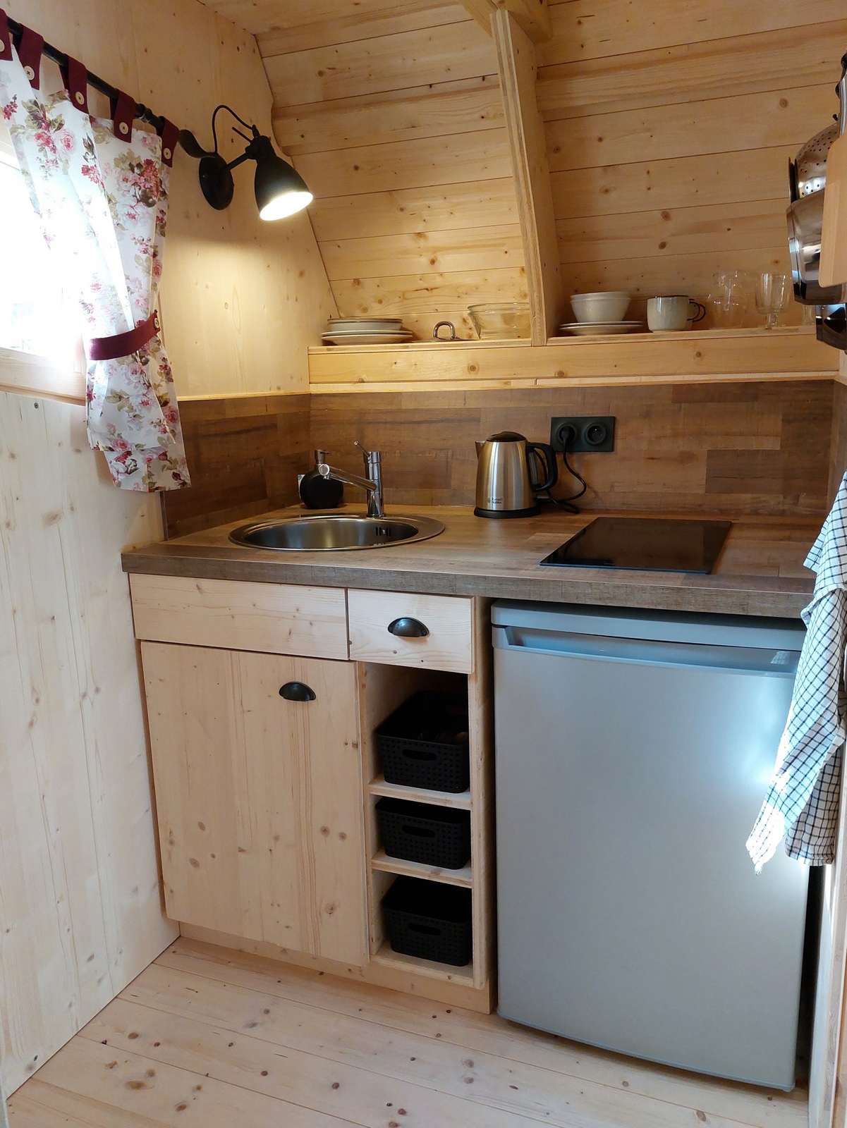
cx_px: 424
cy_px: 564
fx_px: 783
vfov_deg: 71.6
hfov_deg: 56.8
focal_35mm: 24
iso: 250
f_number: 1.8
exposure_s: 1/100
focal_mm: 5.23
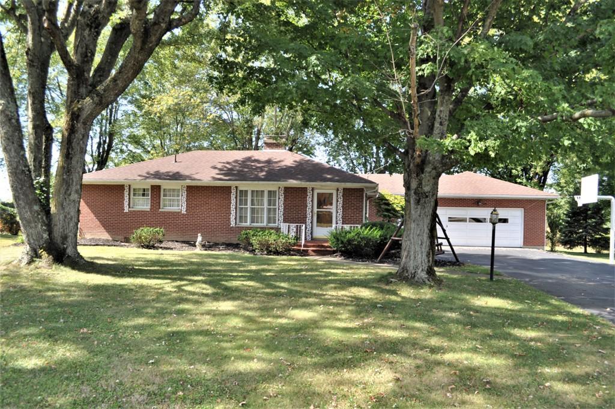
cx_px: 308
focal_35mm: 27
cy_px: 204
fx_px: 461
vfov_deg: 47.8
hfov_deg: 67.4
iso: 200
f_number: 6.3
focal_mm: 18
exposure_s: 1/160
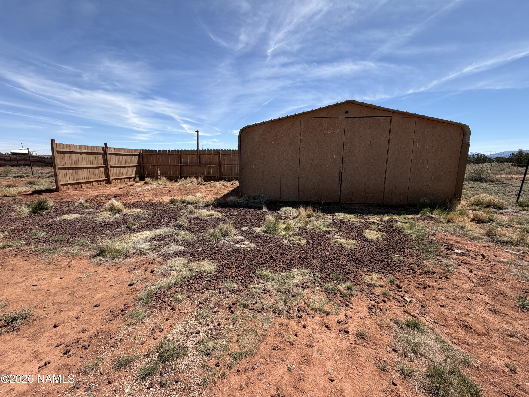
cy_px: 198
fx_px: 214
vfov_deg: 85.7
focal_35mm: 14
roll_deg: -1.2
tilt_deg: -9.3
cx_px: 264
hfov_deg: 102.1
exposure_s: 1/770
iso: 32
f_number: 2.2
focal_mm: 2.22
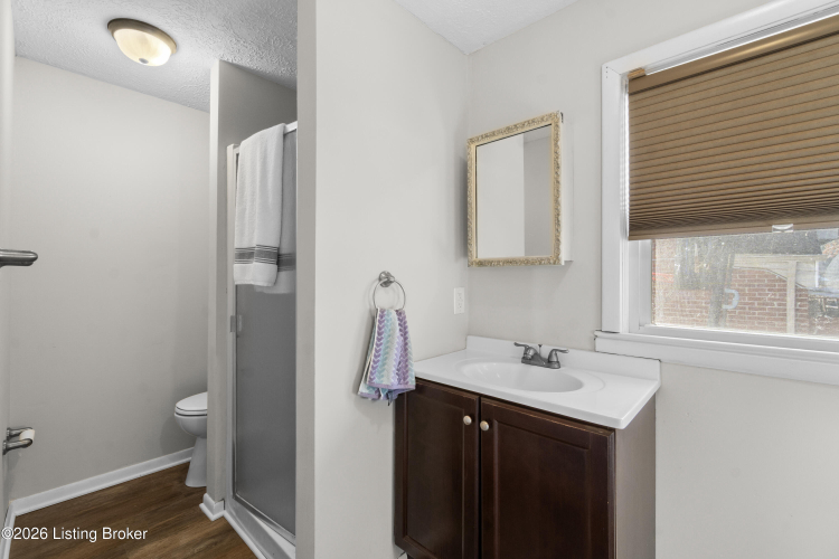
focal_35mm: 15
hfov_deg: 100.4
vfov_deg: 77.3
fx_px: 350
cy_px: 280
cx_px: 420
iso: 400
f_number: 11
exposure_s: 1
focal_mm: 10
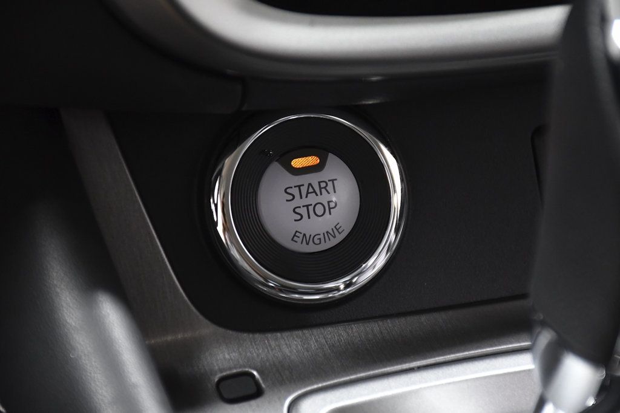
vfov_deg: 6.5
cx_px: 310
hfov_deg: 9.8
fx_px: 3617
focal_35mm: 210
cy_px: 206
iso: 2500
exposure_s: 1/60
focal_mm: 140
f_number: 5.6
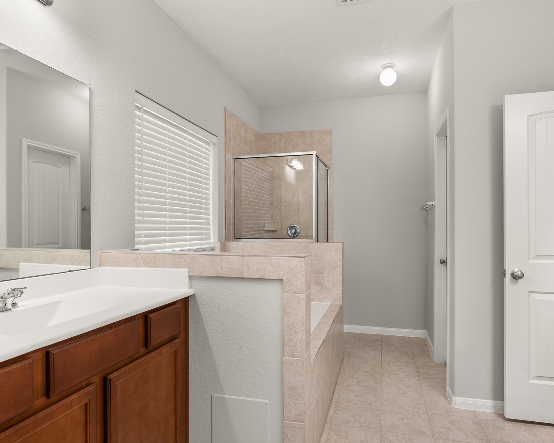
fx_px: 361
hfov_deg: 75.0
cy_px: 237
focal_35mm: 22
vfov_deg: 63.1
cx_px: 287
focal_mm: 16
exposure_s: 1.3
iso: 100
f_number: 11
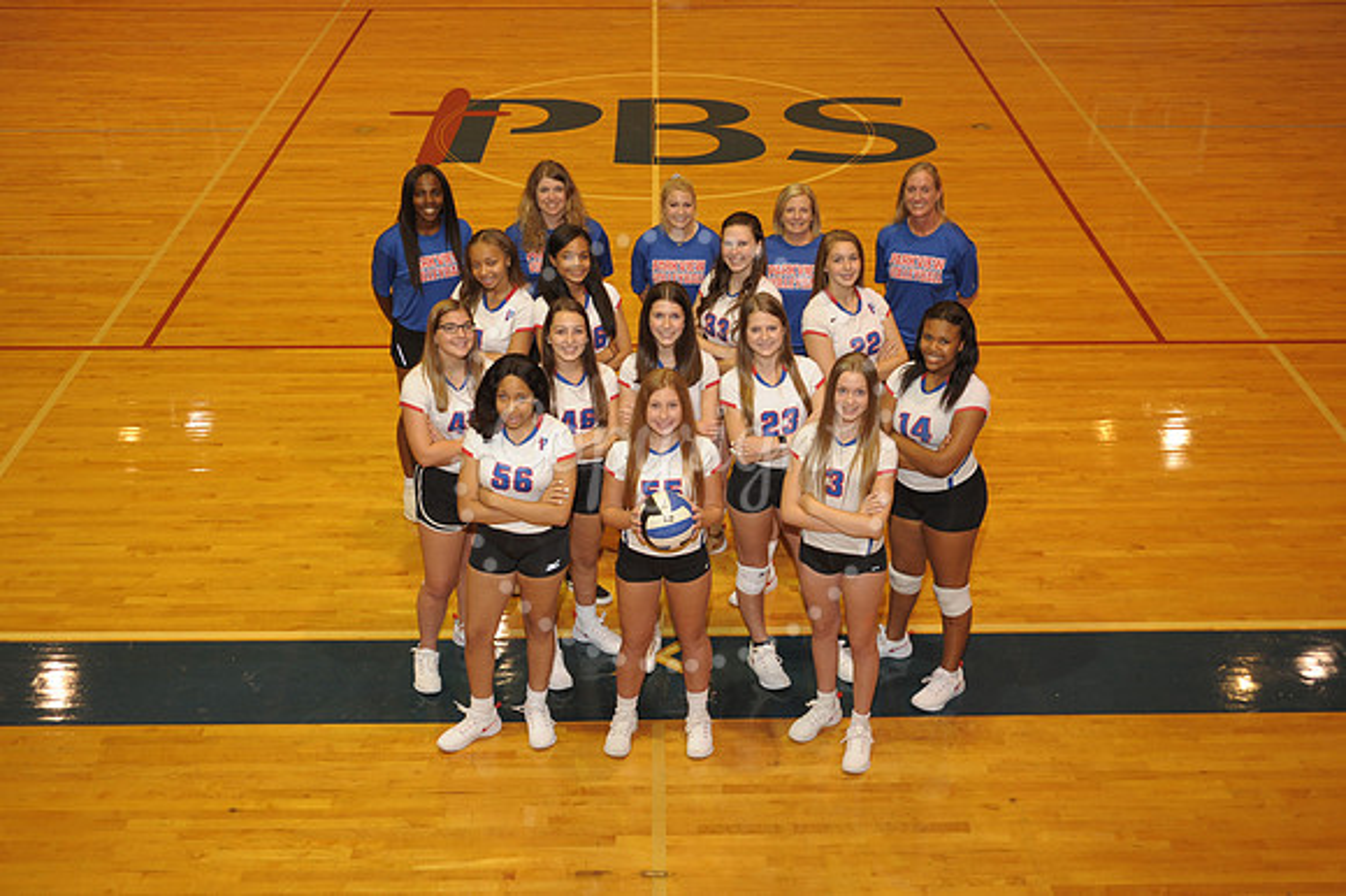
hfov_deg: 41.1
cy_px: 448
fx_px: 1794
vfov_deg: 28.0
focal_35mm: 48
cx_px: 673
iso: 800
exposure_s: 1/60
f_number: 5.6
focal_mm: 48
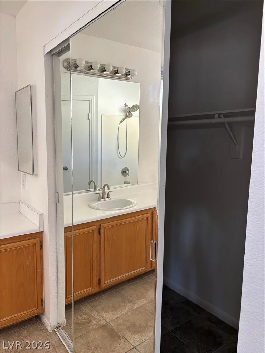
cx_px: 132
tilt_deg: -6.8
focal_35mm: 26
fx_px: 265
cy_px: 176
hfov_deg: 53.1
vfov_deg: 67.3
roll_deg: -3.1
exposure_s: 1/80
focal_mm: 5.96
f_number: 1.6
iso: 125
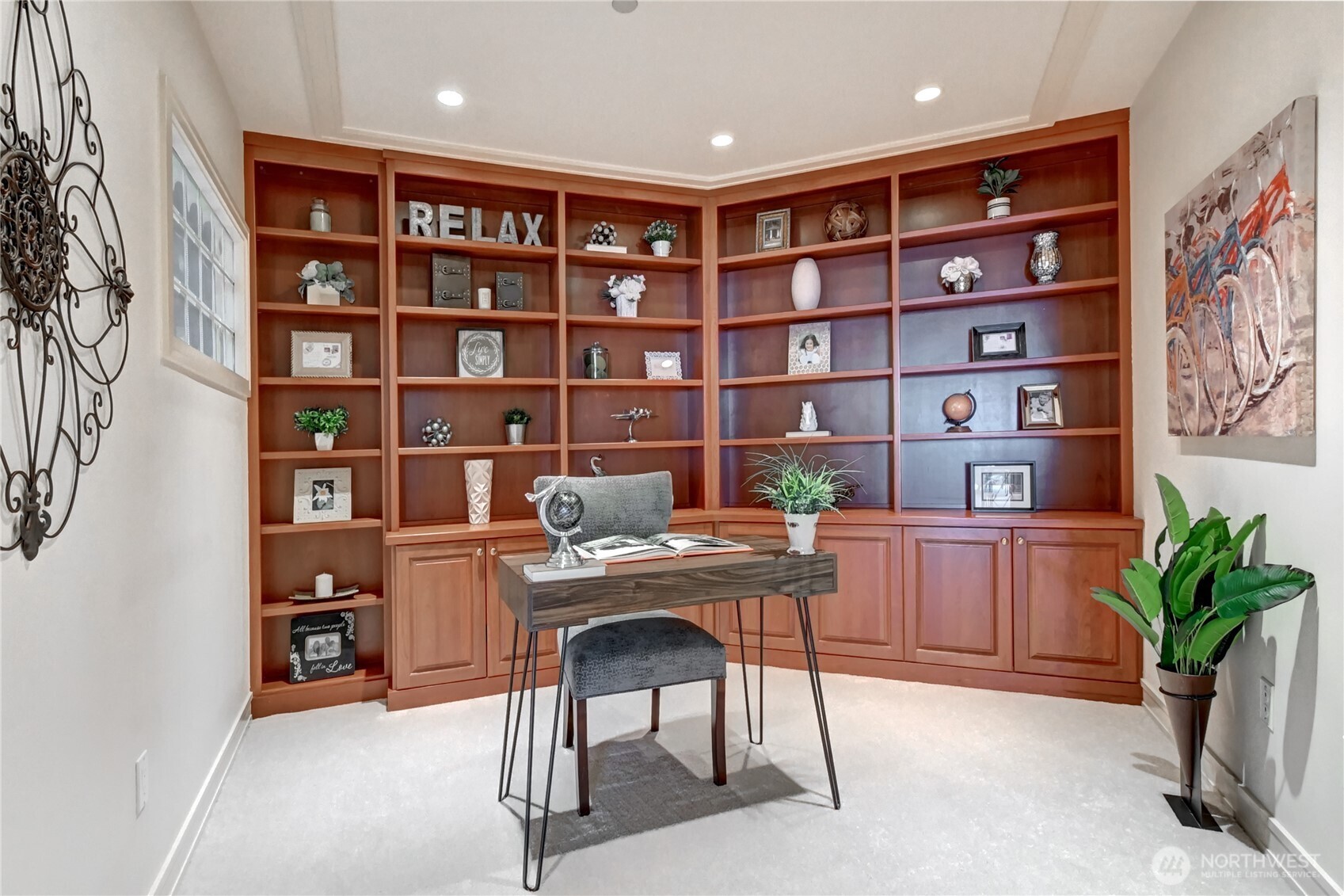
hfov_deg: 100.4
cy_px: 448
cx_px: 672
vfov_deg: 77.3
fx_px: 560
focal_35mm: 15
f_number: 11
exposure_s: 1
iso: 3200
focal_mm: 10
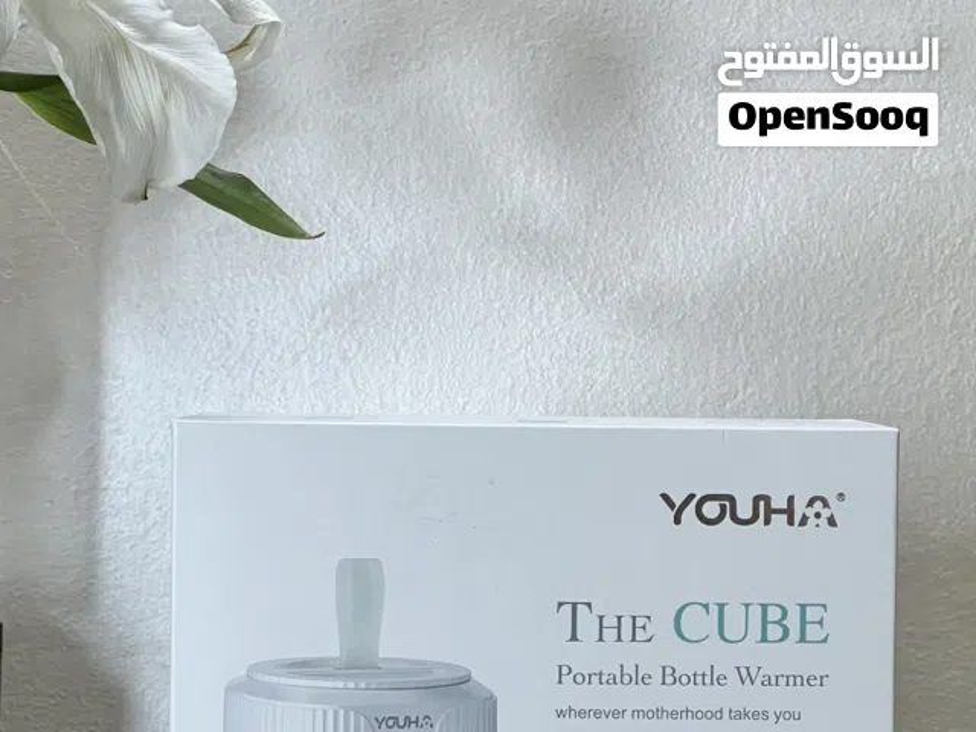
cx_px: 488
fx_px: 2171
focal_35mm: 77
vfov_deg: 19.1
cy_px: 366
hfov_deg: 25.3
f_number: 2.8
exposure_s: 1/100
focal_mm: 9
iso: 160
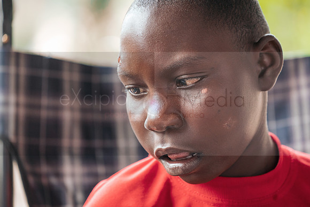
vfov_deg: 6.7
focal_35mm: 205
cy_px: 107
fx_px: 1762
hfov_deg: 10.1
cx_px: 160
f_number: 4
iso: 1600
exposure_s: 1/200
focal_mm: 197
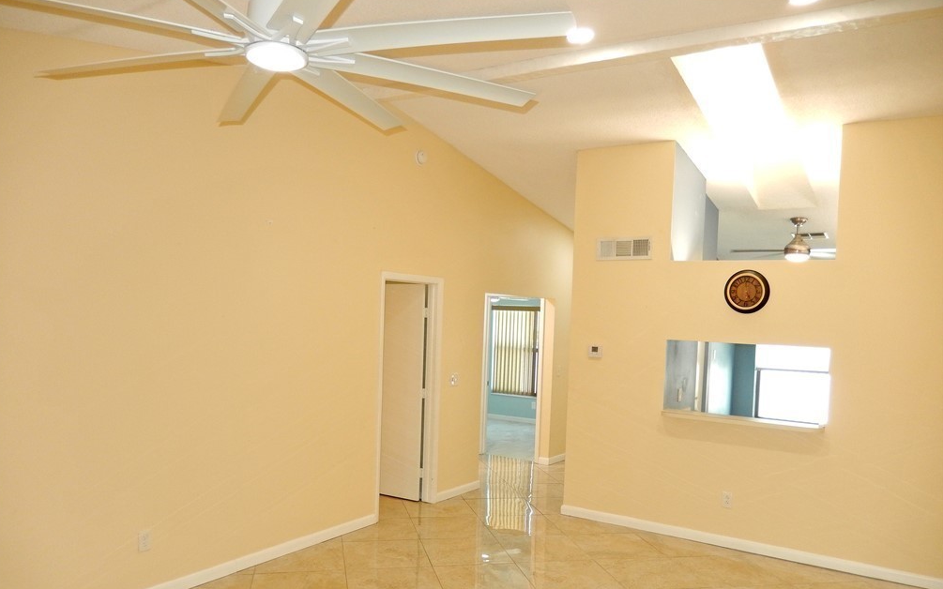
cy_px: 350
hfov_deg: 68.4
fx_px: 694
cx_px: 468
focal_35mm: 27
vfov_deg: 45.8
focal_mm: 4.5
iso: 280
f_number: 3.4
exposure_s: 1/30
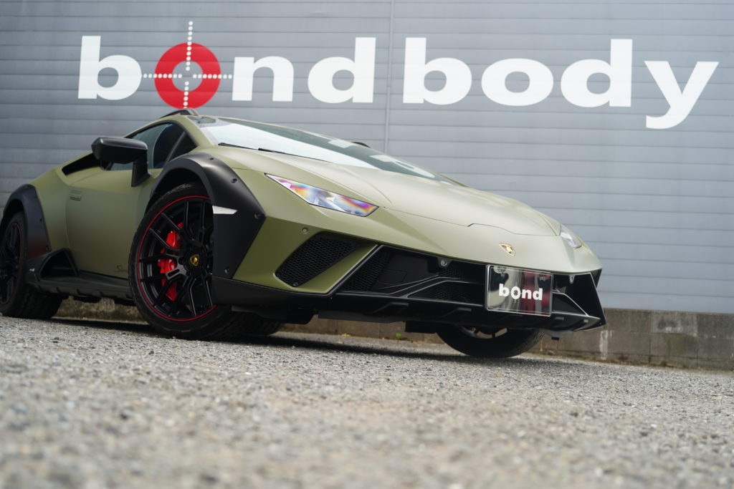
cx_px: 367
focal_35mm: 48
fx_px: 979
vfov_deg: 28.1
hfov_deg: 41.1
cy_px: 244
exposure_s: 1/60
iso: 100
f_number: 5.6
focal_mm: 48
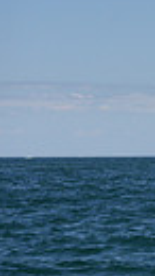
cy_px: 143
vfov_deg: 6.6
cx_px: 609
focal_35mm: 328
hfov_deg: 3.5
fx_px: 2400
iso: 250
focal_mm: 70
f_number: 5
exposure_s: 1/800
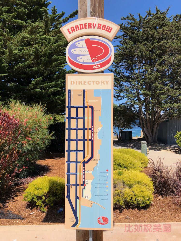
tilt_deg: +2.3
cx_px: 90
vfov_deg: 63.4
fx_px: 195
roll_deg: +0.6
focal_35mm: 28
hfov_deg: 49.7
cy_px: 120
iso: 20
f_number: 1.8
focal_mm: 3.99
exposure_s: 1/2000
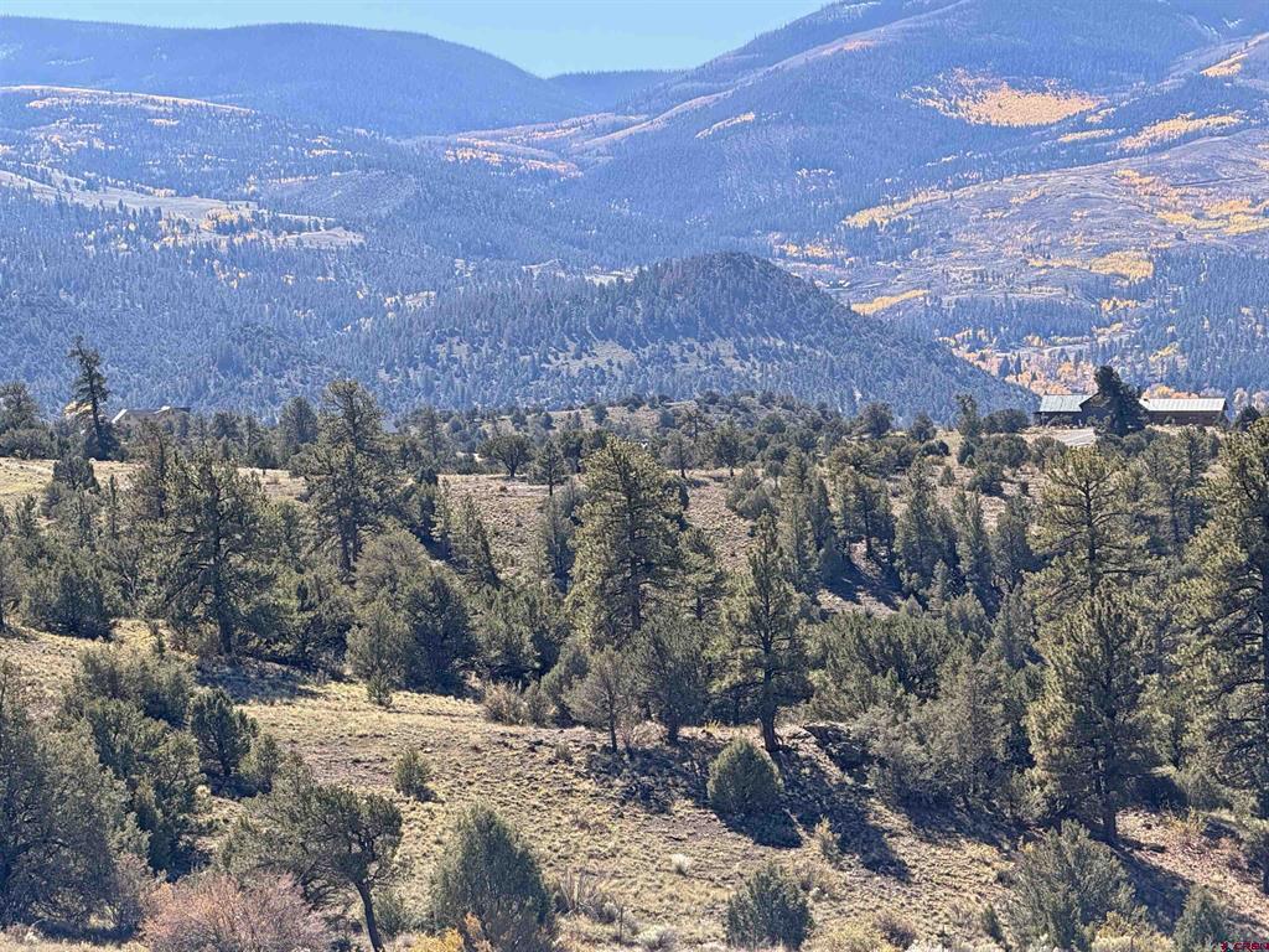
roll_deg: +0.8
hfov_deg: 18.2
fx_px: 3959
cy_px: 476
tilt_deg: -2.3
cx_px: 634
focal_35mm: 108
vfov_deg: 13.7
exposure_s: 1/585
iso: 50
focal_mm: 16.89
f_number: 2.8
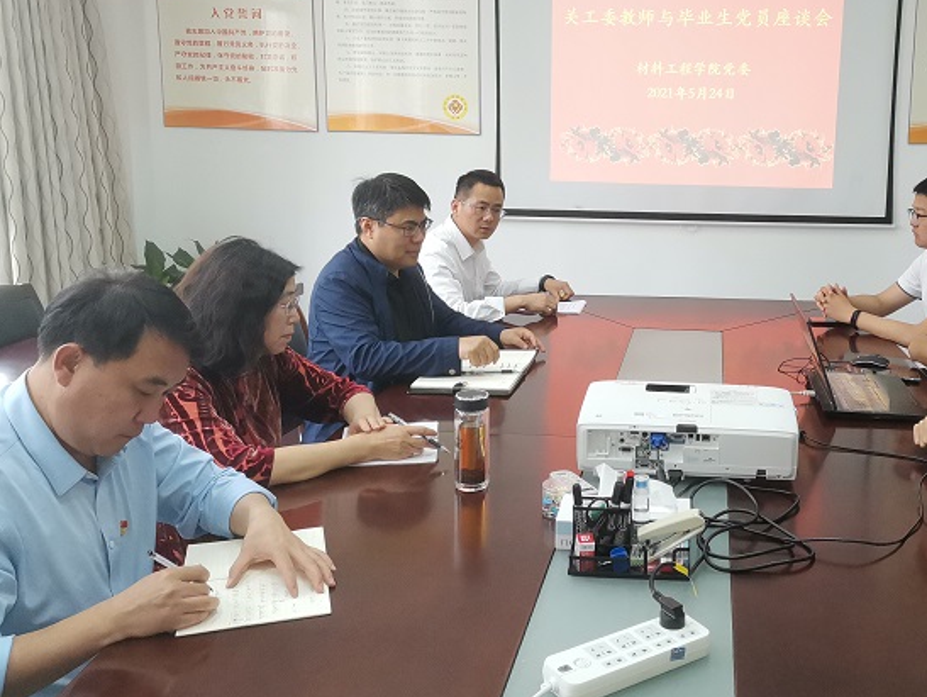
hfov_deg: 47.8
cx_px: 644
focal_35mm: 38
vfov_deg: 37.6
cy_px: 270
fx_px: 1018
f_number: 1.8
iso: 400
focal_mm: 4.75
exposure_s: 1/100
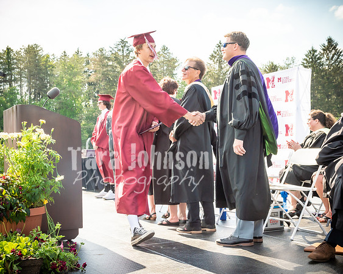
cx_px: 172
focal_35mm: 49
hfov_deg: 38.0
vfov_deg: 30.8
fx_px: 498
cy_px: 137
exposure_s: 1/500
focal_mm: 29
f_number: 7.1
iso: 200
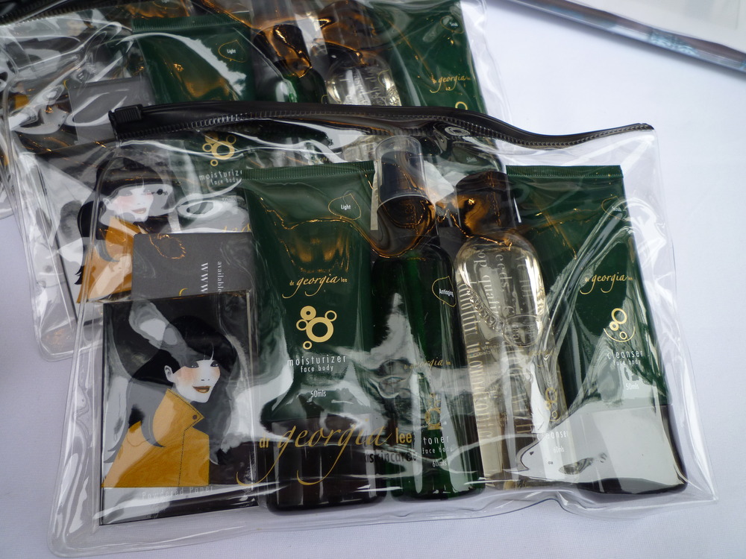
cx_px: 373
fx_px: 539
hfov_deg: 69.4
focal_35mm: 25
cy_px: 280
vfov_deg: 54.9
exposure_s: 1/160
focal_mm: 4.4
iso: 80
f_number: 2.8
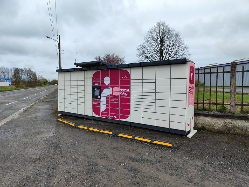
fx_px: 165
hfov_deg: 73.9
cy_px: 94
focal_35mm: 23
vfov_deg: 58.9
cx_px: 124
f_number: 1.88
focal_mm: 5.59
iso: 50
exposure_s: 1/399
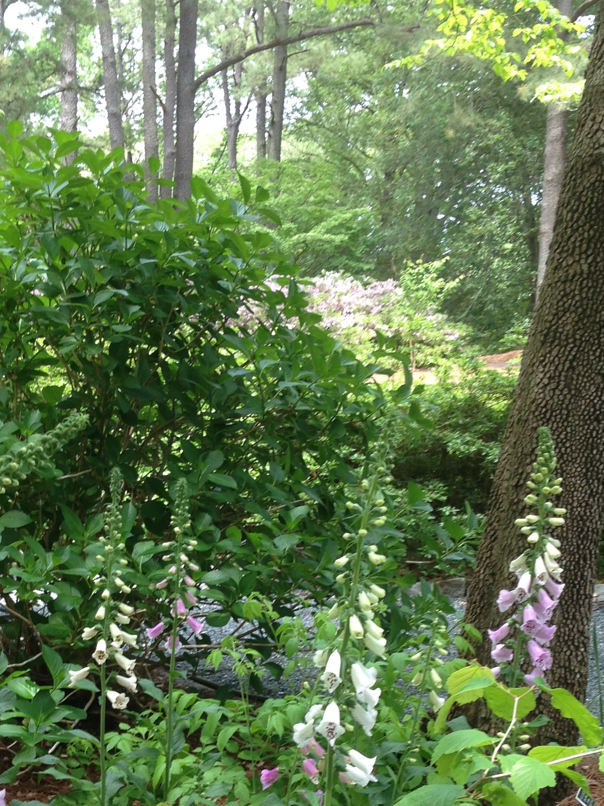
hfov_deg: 23.2
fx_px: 1466
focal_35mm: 63
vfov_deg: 29.8
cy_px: 685
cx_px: 200
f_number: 2.4
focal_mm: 4.12
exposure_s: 1/123
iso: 50
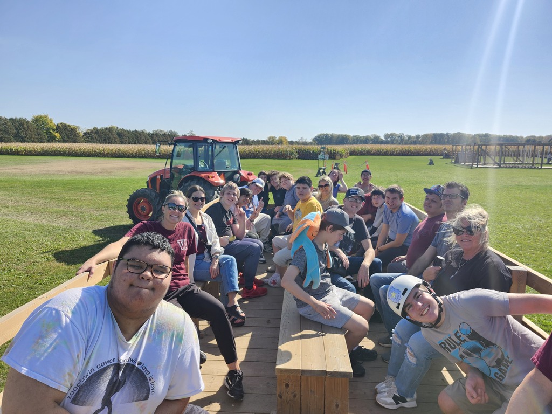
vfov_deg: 58.9
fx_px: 367
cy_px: 207
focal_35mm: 23
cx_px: 276
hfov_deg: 73.9
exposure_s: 1/767
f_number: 1.8
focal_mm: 5.54
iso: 25
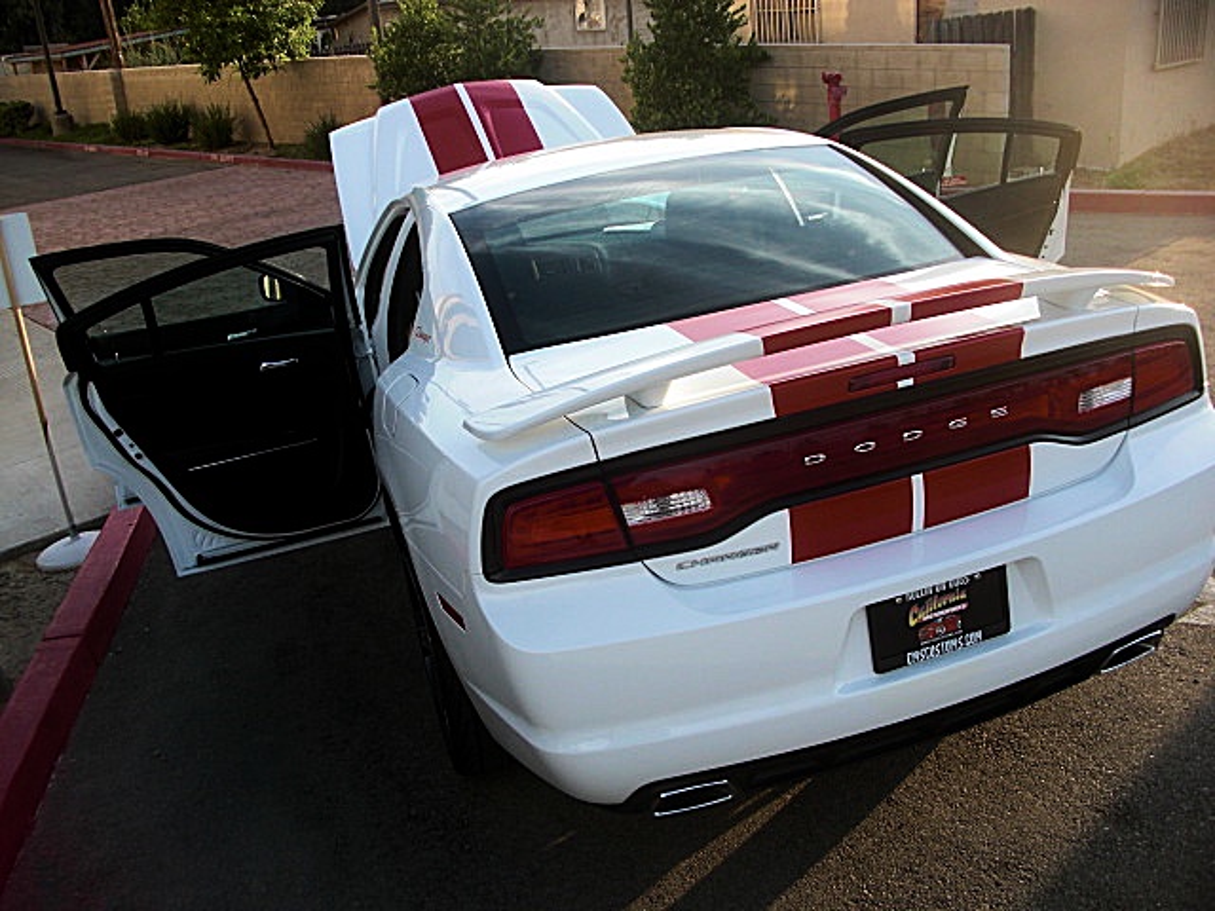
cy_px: 456
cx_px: 608
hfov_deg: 51.4
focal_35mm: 36
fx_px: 1264
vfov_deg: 39.7
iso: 50
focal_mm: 6.3
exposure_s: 1/250
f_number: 2.8
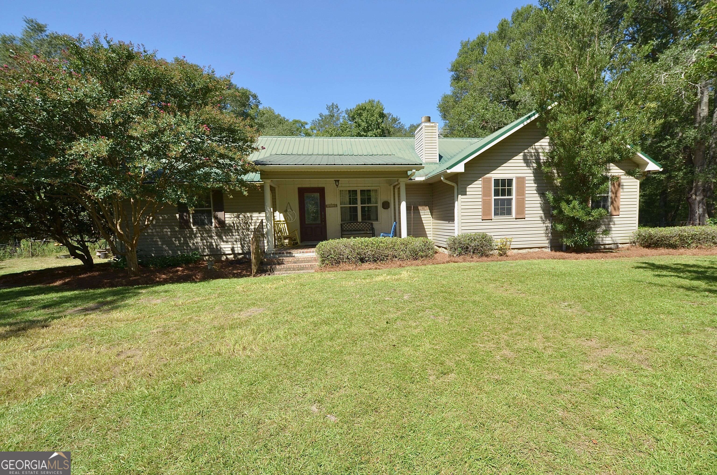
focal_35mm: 15
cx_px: 358
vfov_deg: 77.1
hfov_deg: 100.5
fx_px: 298
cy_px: 238
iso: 200
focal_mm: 10
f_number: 8
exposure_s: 1/250
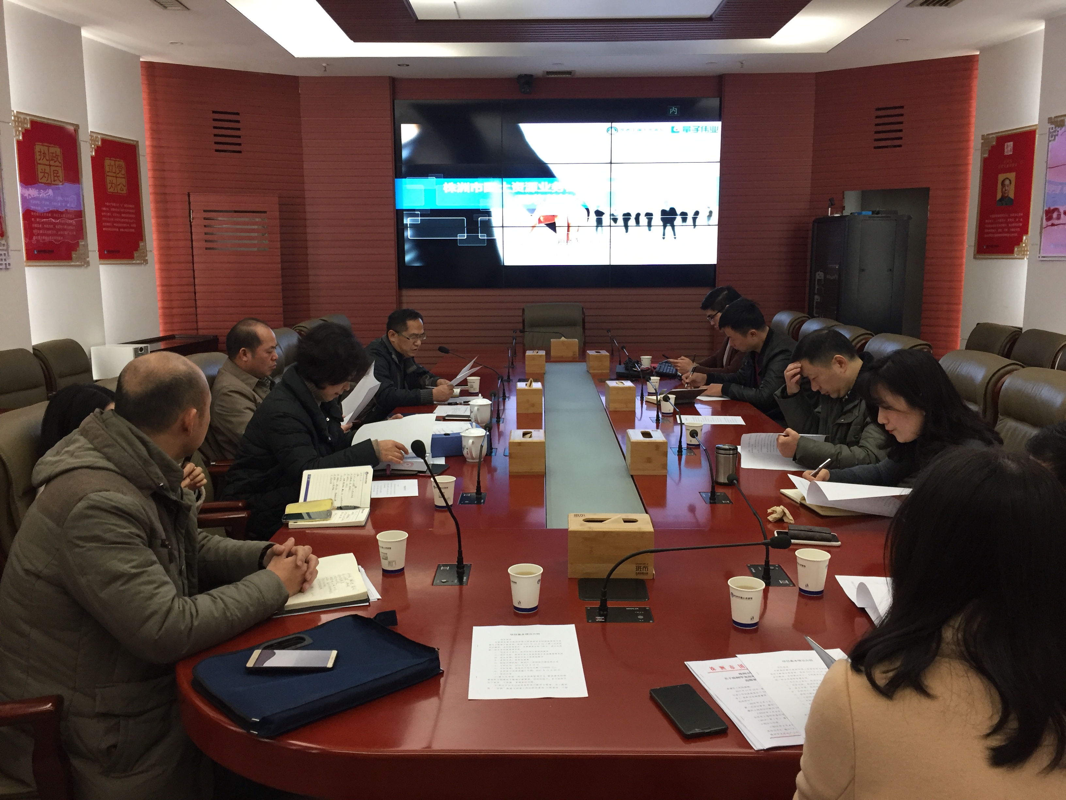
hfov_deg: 61.7
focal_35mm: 29
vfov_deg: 48.2
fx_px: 893
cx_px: 533
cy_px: 400
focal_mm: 4.15
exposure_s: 1/33
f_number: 2.2
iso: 64
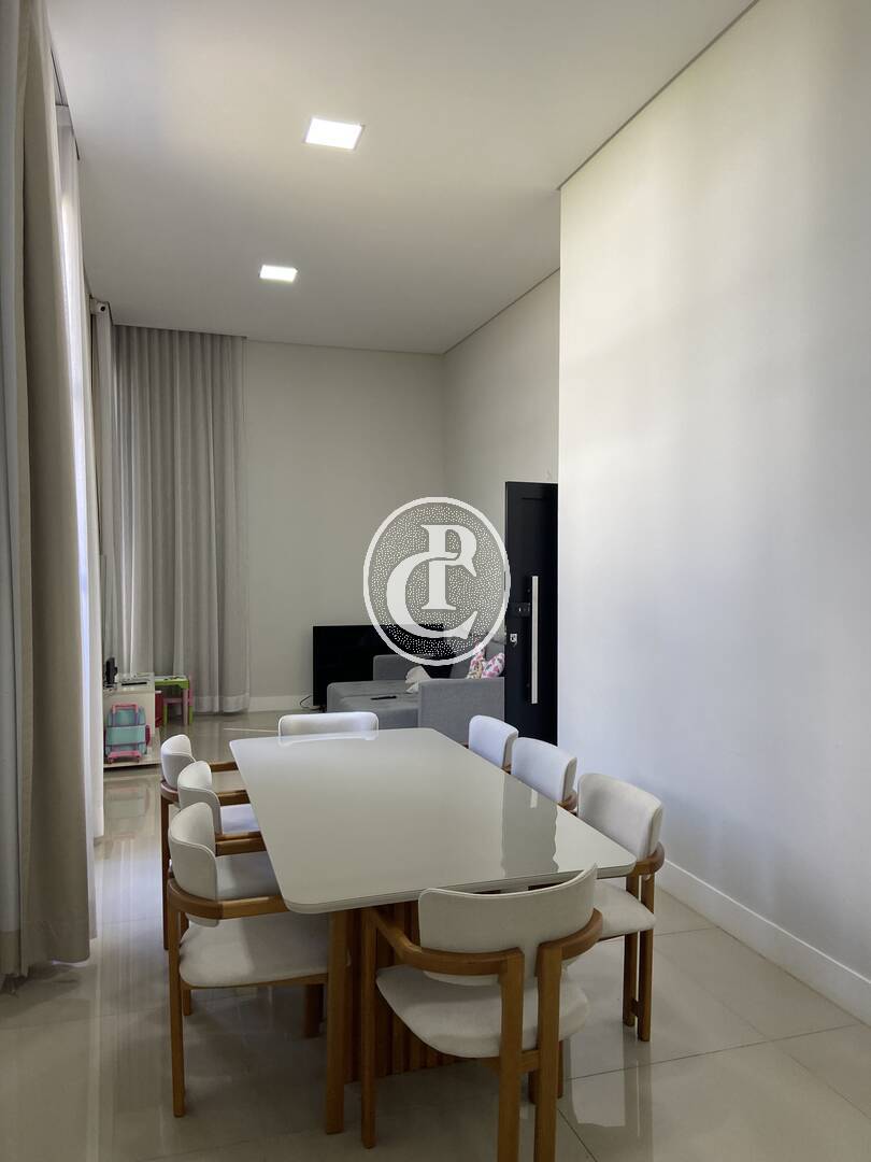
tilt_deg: +0.7
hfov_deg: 53.1
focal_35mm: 26
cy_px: 581
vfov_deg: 67.3
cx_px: 436
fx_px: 872
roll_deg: +0.1
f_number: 1.8
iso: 100
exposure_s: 1/120
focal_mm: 4.25
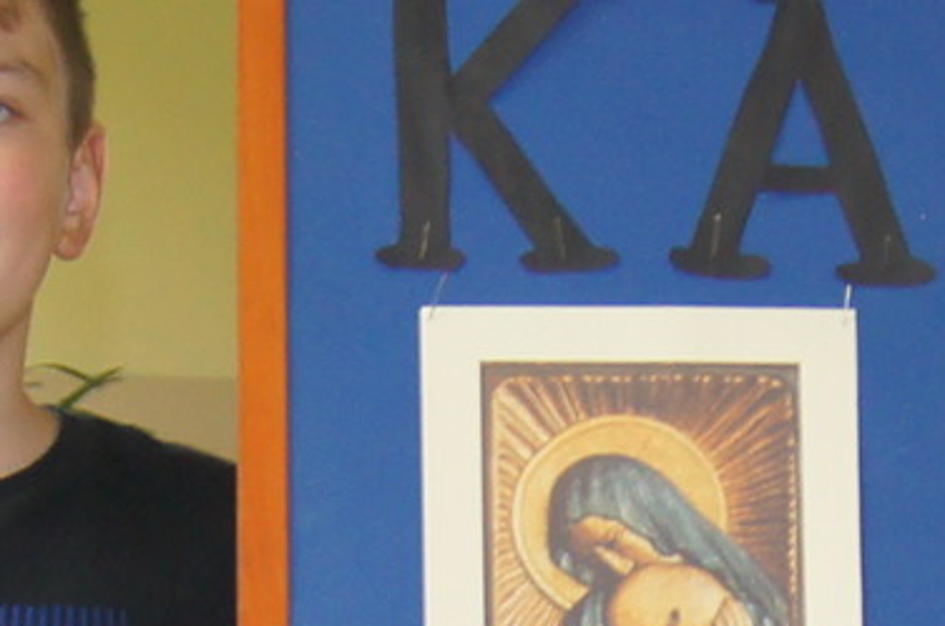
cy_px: 1458
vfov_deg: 5.2
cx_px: 729
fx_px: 6653
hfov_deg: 8.1
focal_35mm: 254
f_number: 4.5
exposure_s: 1/60
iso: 500
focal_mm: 26
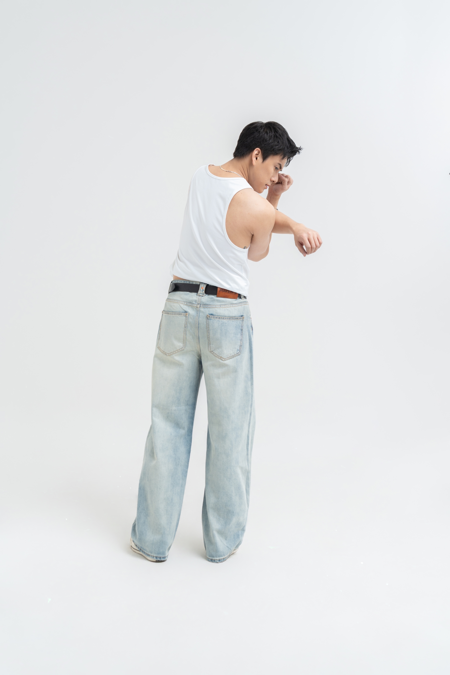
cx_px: 225
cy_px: 338
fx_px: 919
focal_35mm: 49
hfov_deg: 27.5
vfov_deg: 40.3
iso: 200
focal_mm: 49
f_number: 4.5
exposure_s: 1/160
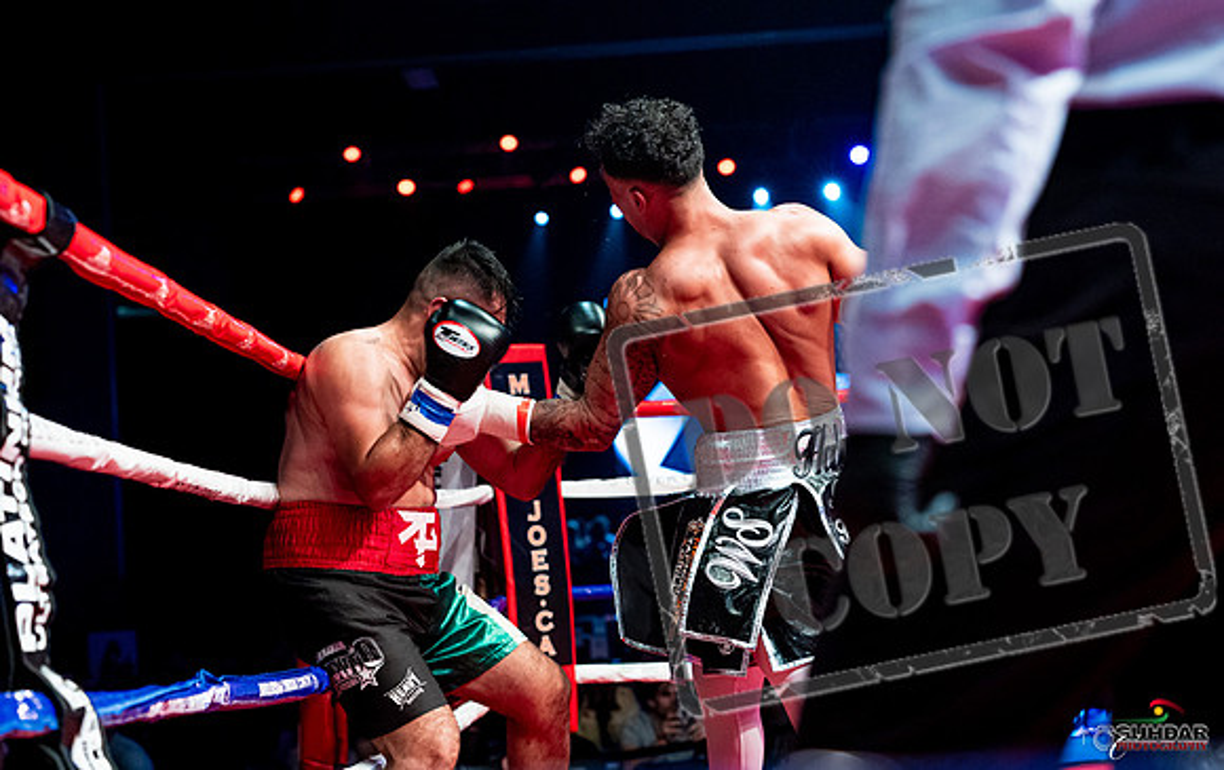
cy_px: 324
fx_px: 2042
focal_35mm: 61
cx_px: 640
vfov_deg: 21.3
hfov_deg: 33.4
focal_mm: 50
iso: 4000
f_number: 2.8
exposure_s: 1/1000
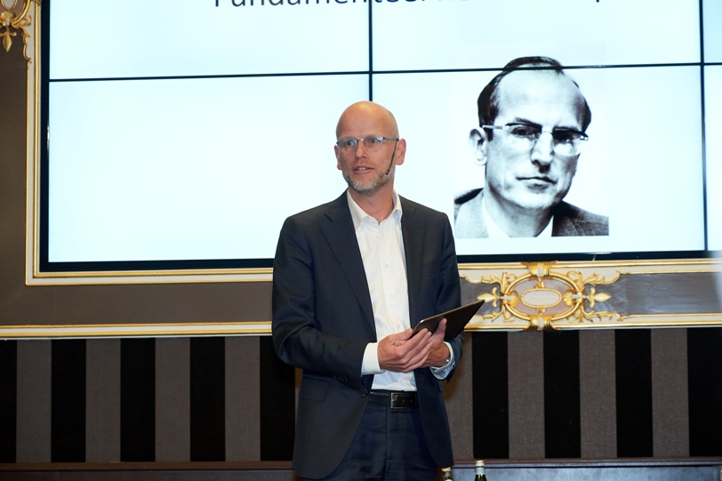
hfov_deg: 17.1
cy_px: 240
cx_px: 361
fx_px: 2406
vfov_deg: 11.4
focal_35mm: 120
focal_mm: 80
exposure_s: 1/125
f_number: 5
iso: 1600
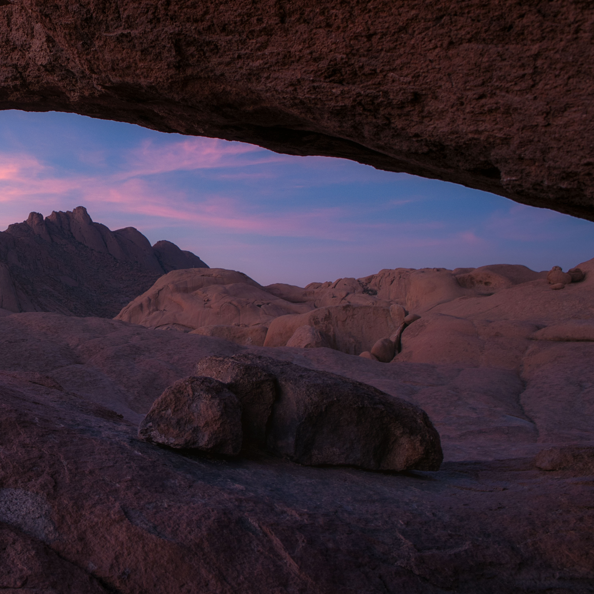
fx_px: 544
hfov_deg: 50.6
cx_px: 57
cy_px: 241
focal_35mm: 28
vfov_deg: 56.9
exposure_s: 1/20
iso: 100
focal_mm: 12
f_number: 4
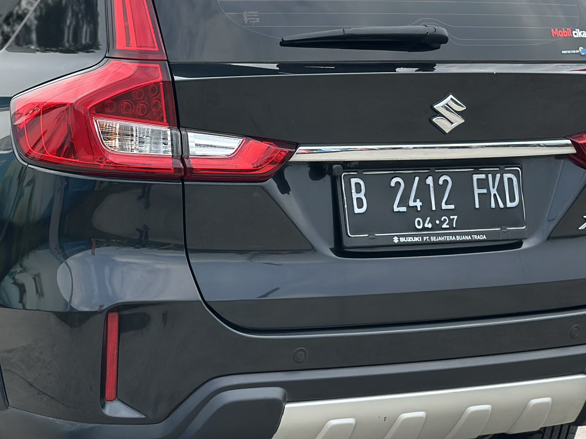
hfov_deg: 19.4
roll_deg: -0.8
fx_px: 1710
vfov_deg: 14.6
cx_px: 188
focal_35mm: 101
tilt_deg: -5.0
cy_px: 155
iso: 80
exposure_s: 1/1751
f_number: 1.78
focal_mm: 6.86
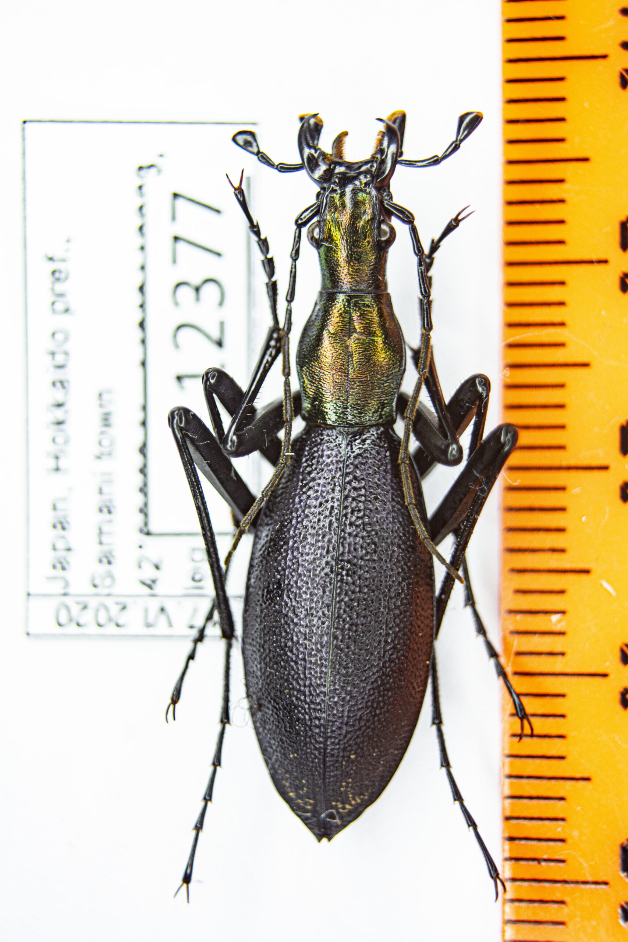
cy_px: 471
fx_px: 1648
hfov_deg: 21.6
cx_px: 314
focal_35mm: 63
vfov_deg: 31.9
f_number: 5.6
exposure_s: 1/125
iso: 320
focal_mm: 42
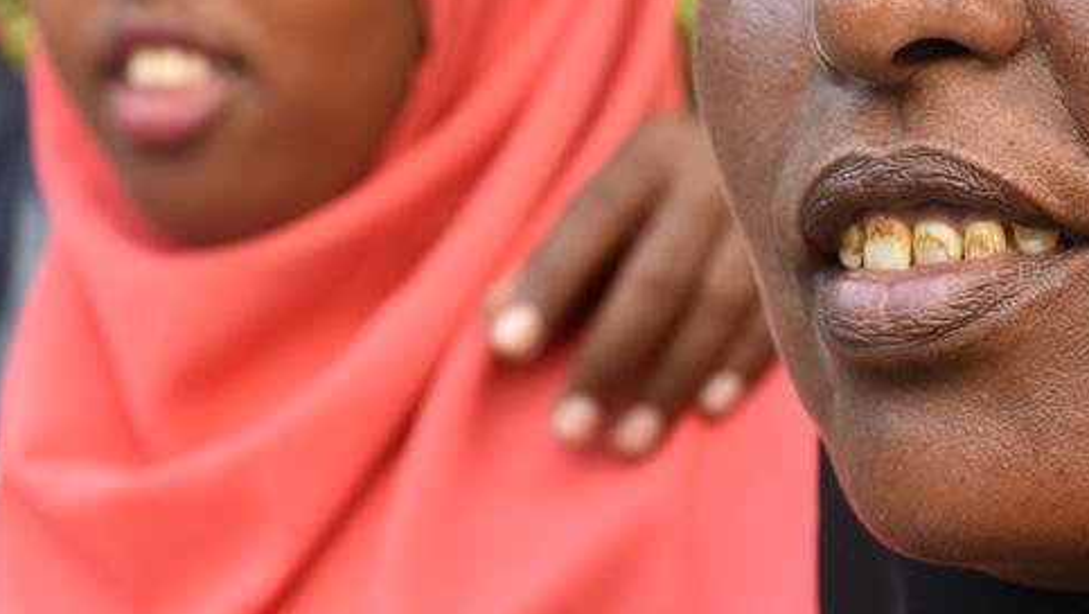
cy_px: 90
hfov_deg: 20.3
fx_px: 3041
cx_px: 548
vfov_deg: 11.5
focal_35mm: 105
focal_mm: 27
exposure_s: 1/160
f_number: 4.5
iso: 200
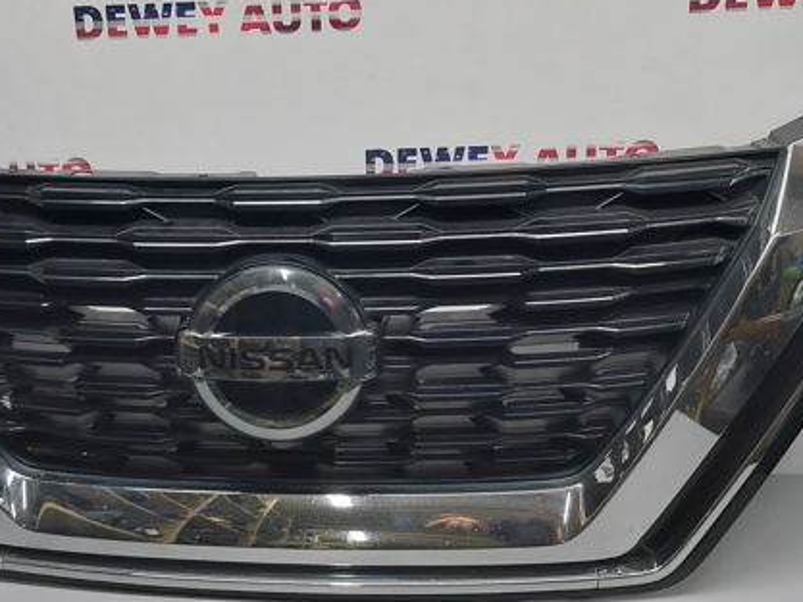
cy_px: 223
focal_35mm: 43
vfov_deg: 33.4
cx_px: 318
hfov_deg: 43.6
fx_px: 998
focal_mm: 5.32
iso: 64
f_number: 1.8
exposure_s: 1/50
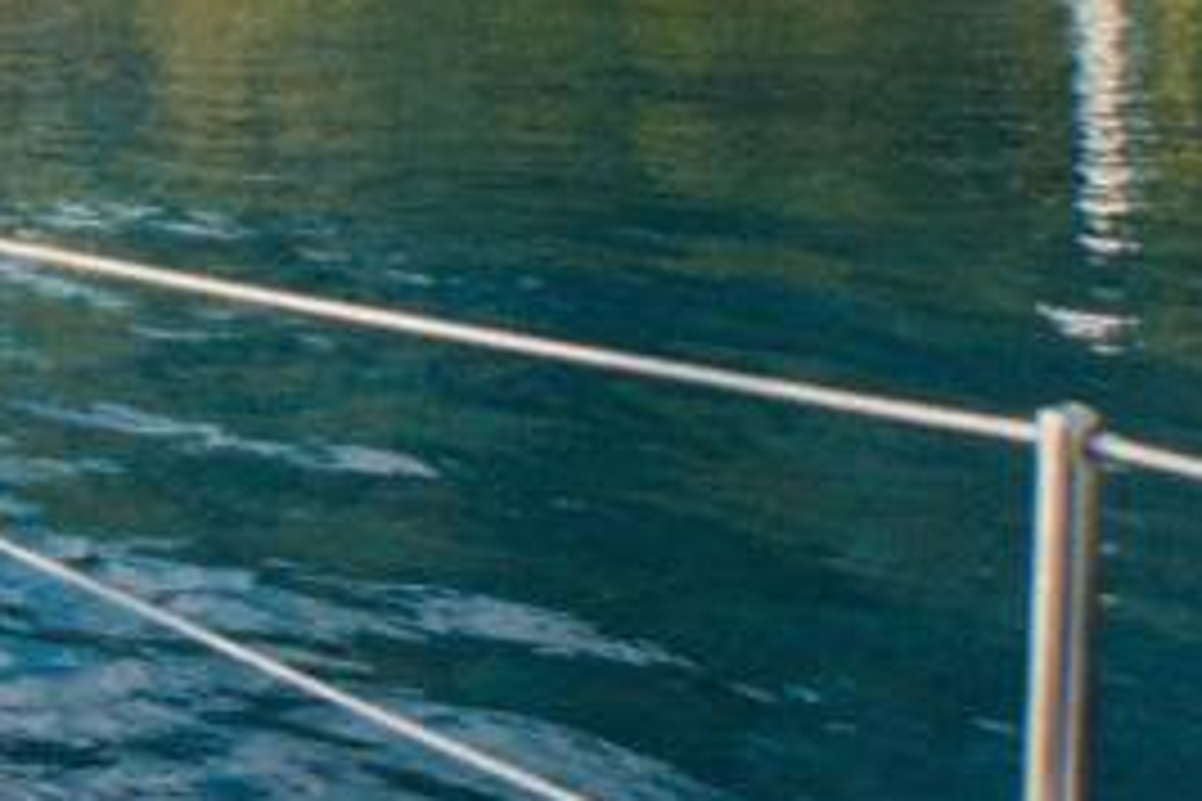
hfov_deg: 13.8
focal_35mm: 147
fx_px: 4908
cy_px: -115
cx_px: 135
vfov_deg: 9.2
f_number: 8
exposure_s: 1/320
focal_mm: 49
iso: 320
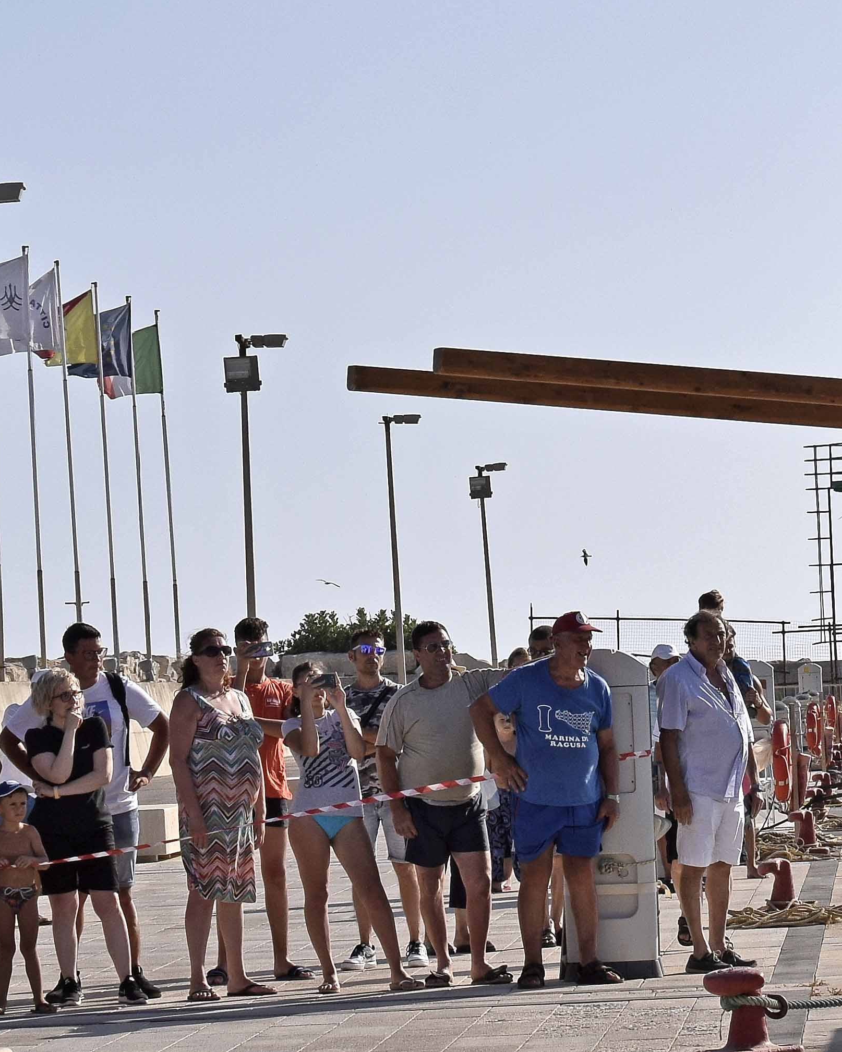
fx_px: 6260
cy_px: 191
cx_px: 833
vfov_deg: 9.6
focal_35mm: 201
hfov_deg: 7.7
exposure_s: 1/640
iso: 200
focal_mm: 48
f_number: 13
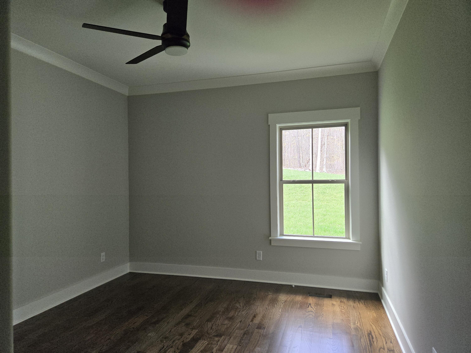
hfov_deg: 73.9
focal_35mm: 23
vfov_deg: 58.9
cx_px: 236
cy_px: 176
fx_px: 313
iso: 250
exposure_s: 1/120
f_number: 1.8
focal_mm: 5.4
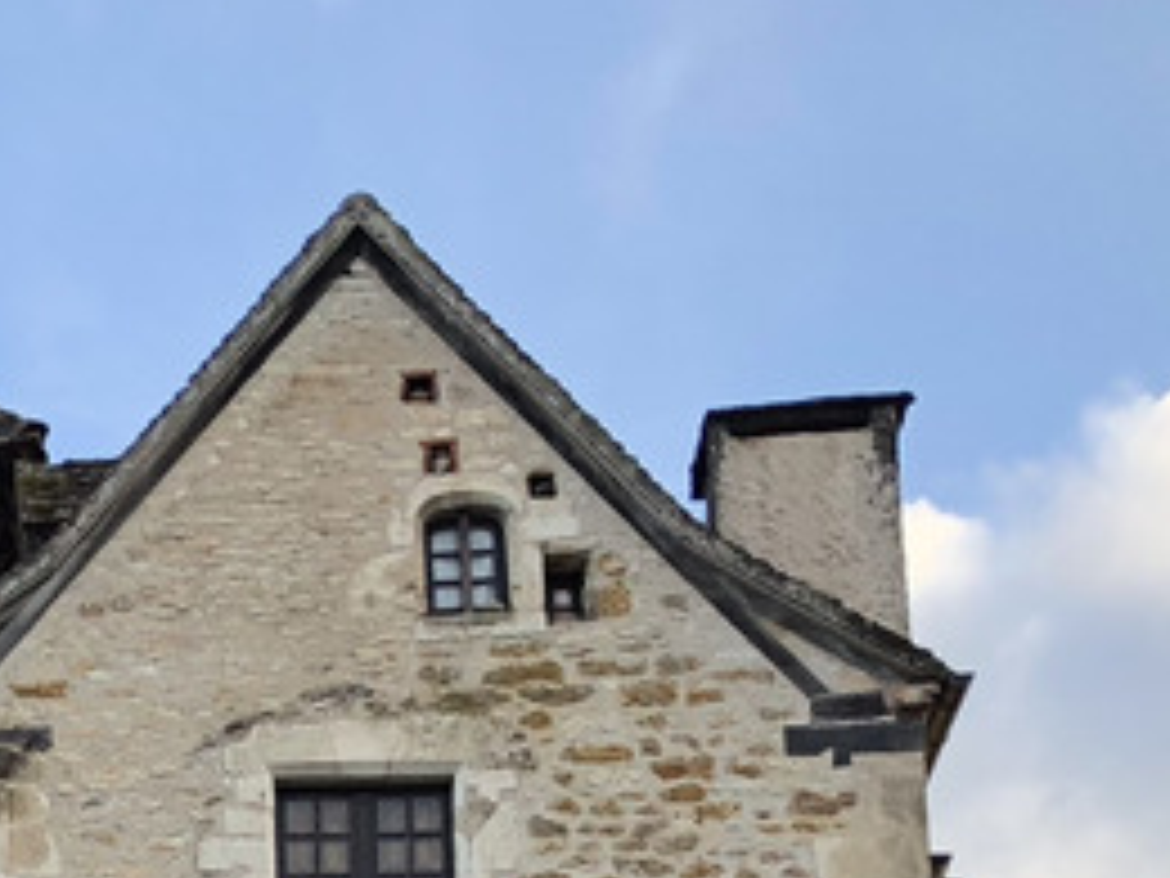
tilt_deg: +12.3
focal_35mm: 129
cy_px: 1747
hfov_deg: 14.1
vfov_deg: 10.6
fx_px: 4360
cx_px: -698
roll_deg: -0.7
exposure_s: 1/417
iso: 20
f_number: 1.8
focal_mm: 4
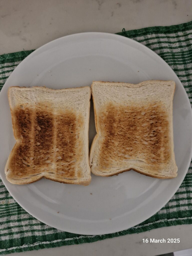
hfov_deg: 58.9
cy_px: 128
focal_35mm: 23
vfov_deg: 73.9
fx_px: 170
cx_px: 96
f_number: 1.8
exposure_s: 1/25
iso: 1000
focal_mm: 5.54
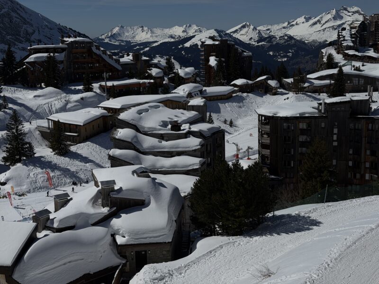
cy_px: 142
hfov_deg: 39.7
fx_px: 526
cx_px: 190
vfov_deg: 30.3
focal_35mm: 48
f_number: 1.78
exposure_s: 1/43478
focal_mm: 6.76
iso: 64
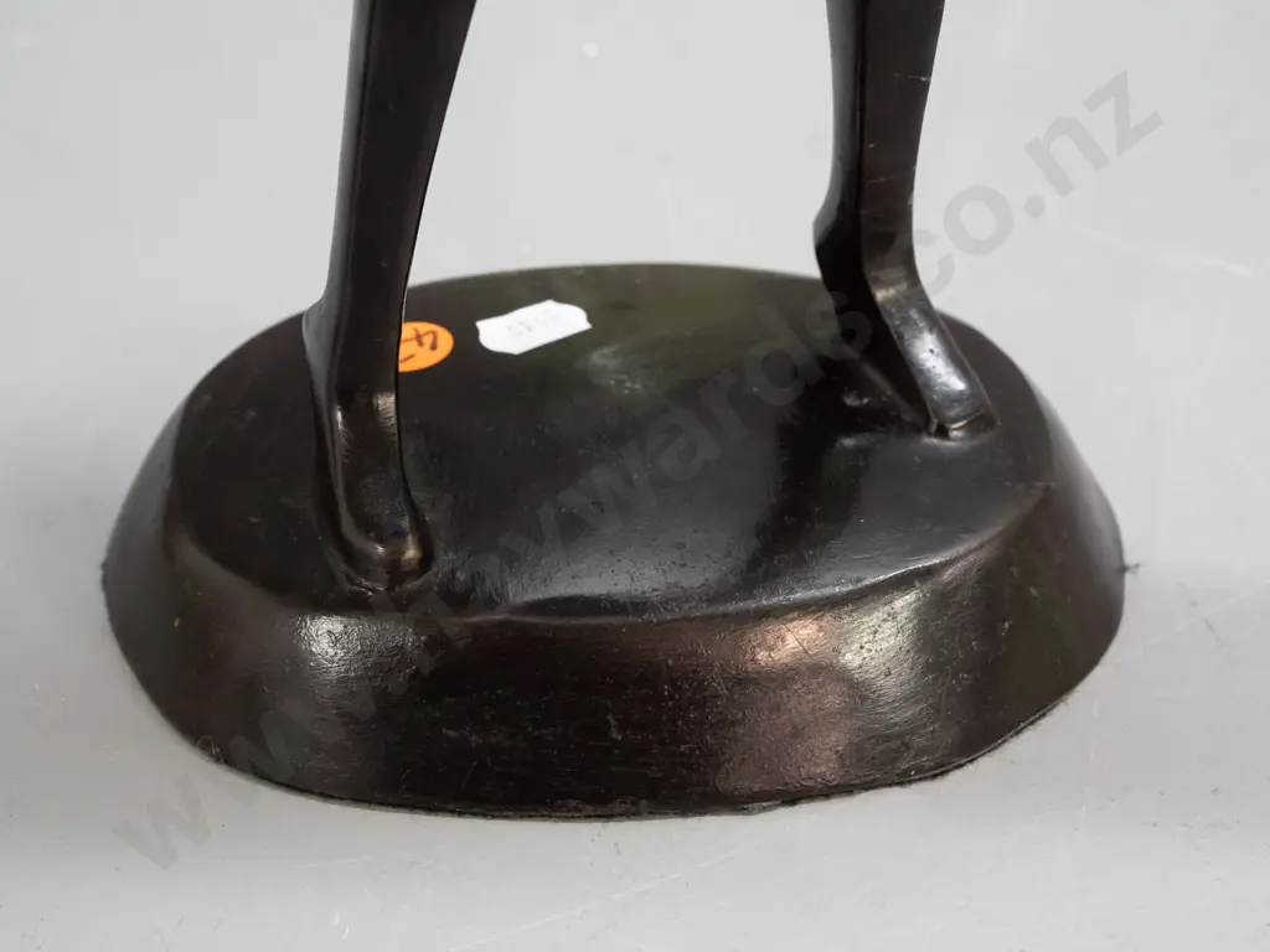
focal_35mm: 64
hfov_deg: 30.3
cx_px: 635
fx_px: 2348
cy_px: 476
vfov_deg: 22.9
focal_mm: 32
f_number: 5.6
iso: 3200
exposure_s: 1/80
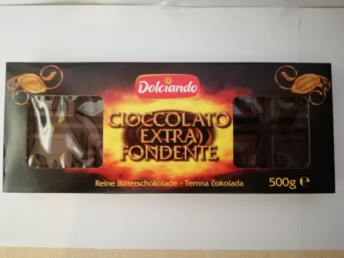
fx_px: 268
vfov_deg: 51.4
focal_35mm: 27
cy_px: 129
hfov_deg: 65.3
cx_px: 172
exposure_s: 1/17.1
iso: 640
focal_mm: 3.81
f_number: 2.2
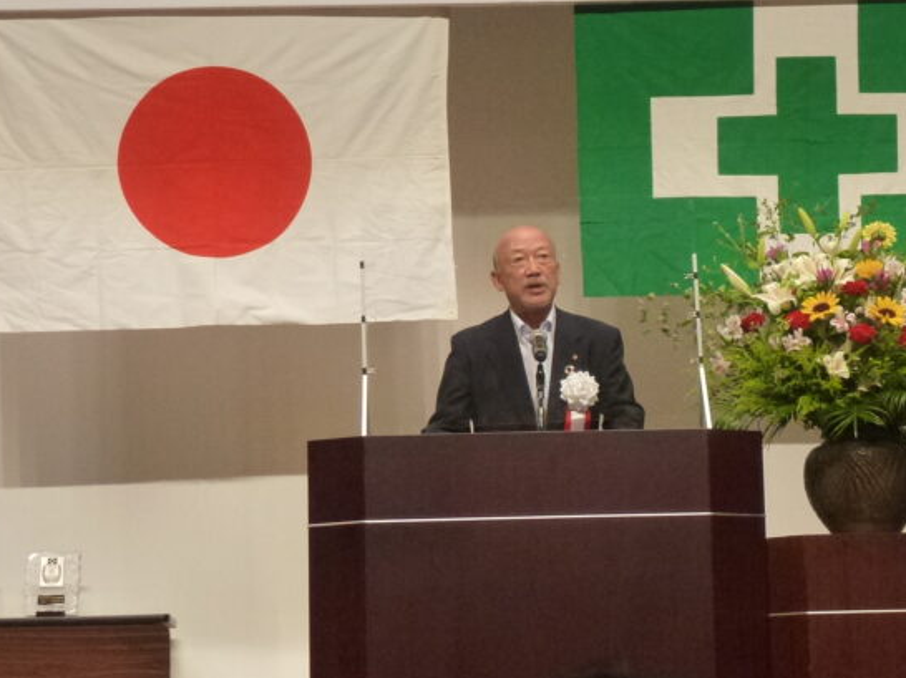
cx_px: 564
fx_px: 3192
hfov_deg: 16.1
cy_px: 252
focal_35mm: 122
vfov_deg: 12.1
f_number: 4.6
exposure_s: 1/60
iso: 400
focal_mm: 11.7
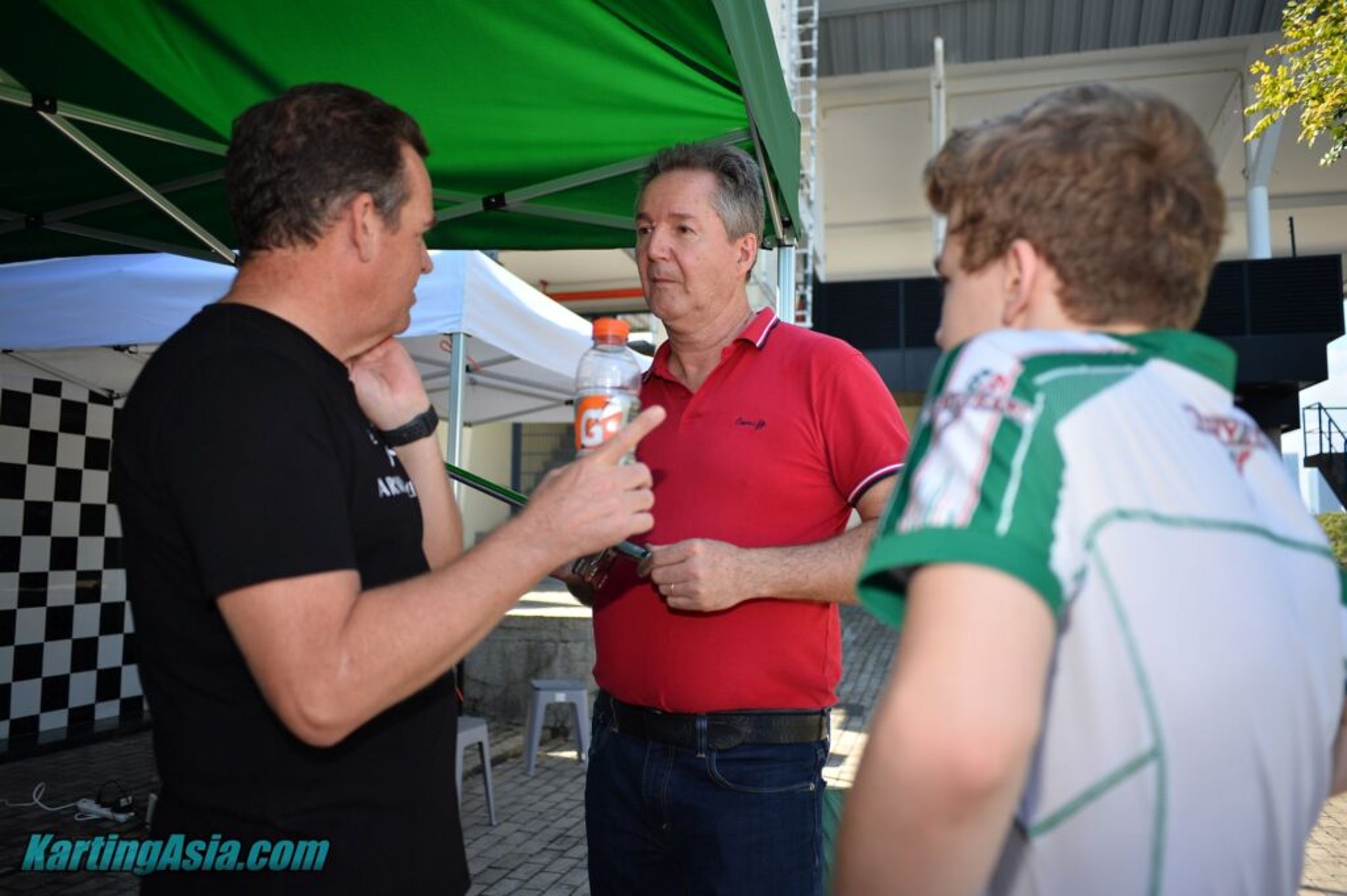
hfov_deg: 65.5
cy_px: 448
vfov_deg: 46.3
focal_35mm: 28
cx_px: 674
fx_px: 1047
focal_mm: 28
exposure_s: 1/1000
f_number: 2.8
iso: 200
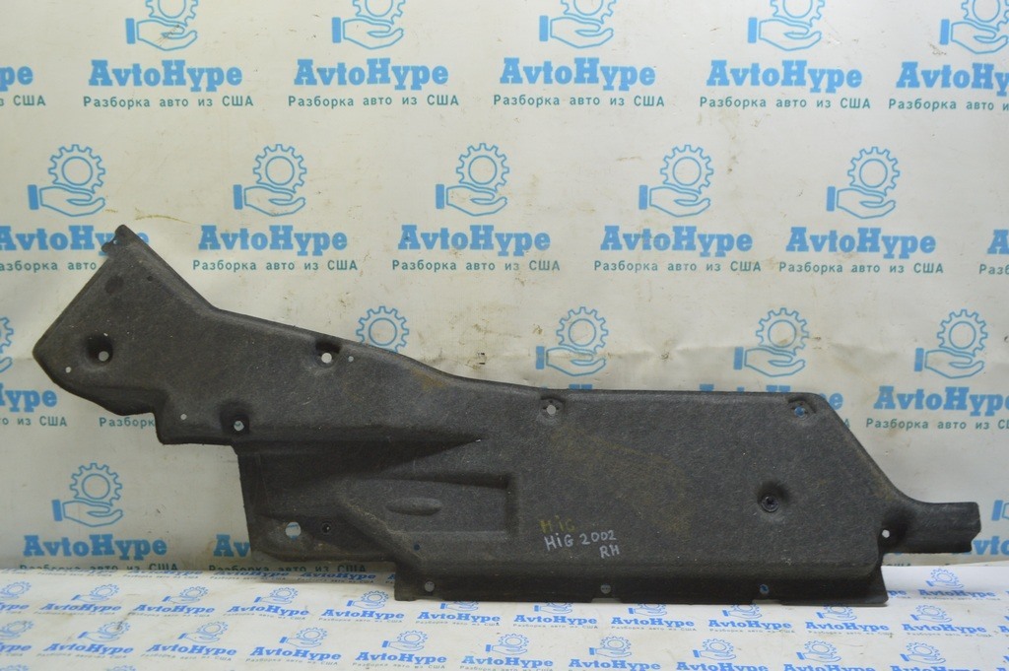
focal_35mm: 30
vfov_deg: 43.5
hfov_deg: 62.0
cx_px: 504
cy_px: 336
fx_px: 840
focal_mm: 20
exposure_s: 1/20
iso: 400
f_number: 5.6
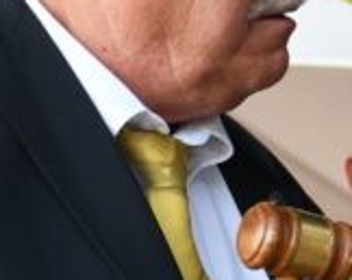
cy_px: 196
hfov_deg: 5.3
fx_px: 3712
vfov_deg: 4.3
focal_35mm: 357
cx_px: 665
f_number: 4.5
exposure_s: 1/125
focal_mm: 40
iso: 640
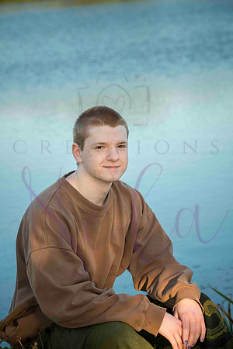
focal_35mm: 145
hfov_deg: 9.5
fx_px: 1408
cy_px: 174
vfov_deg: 14.2
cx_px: 116
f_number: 10
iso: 400
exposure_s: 1/400
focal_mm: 145
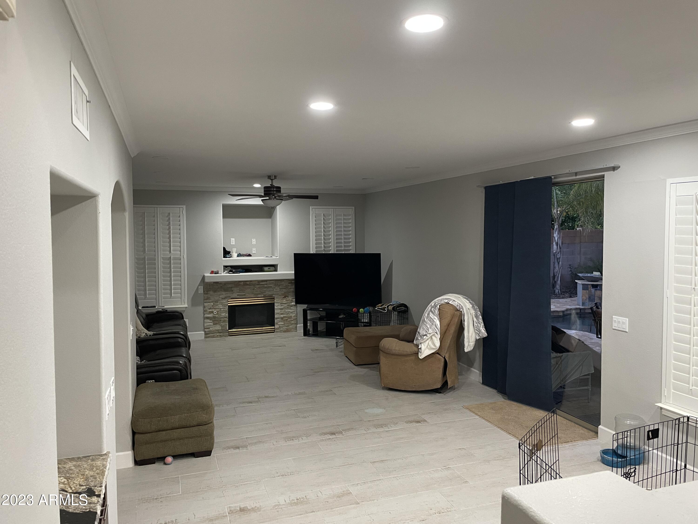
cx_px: 349
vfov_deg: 53.1
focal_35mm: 26
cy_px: 262
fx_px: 524
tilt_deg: -2.9
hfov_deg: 67.3
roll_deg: +1.0
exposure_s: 1/60
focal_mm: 4.2
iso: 250
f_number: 1.6
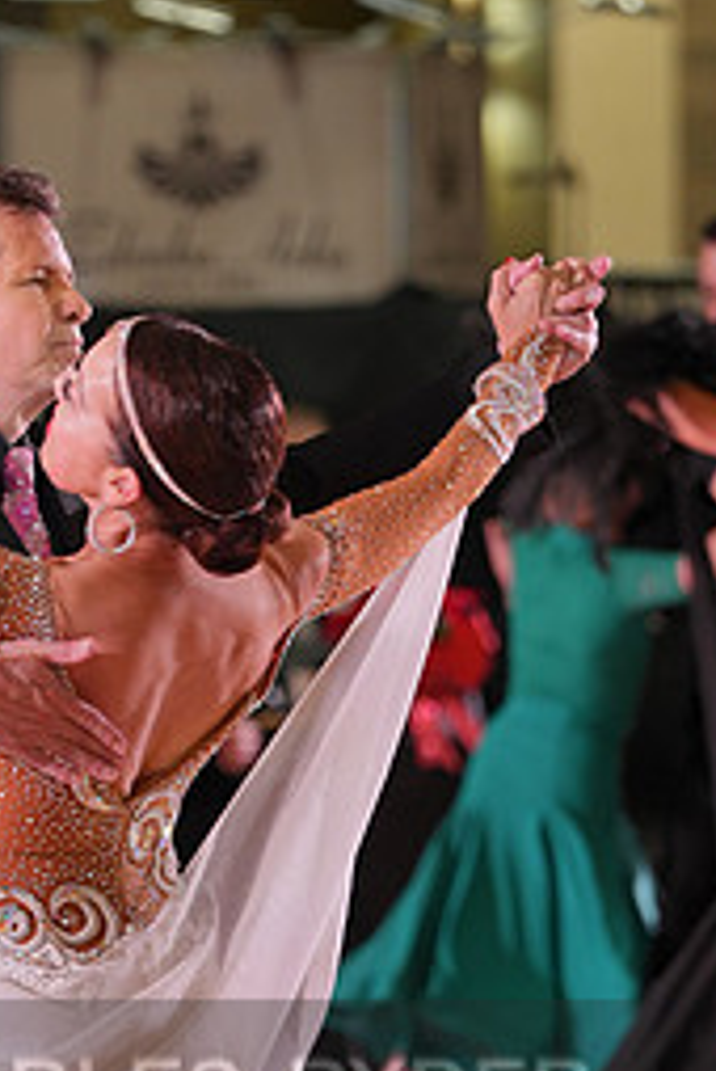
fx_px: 11603
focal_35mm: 390
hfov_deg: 3.5
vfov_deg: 5.3
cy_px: 1143
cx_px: 78
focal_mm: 171
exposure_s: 1/200
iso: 800
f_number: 4
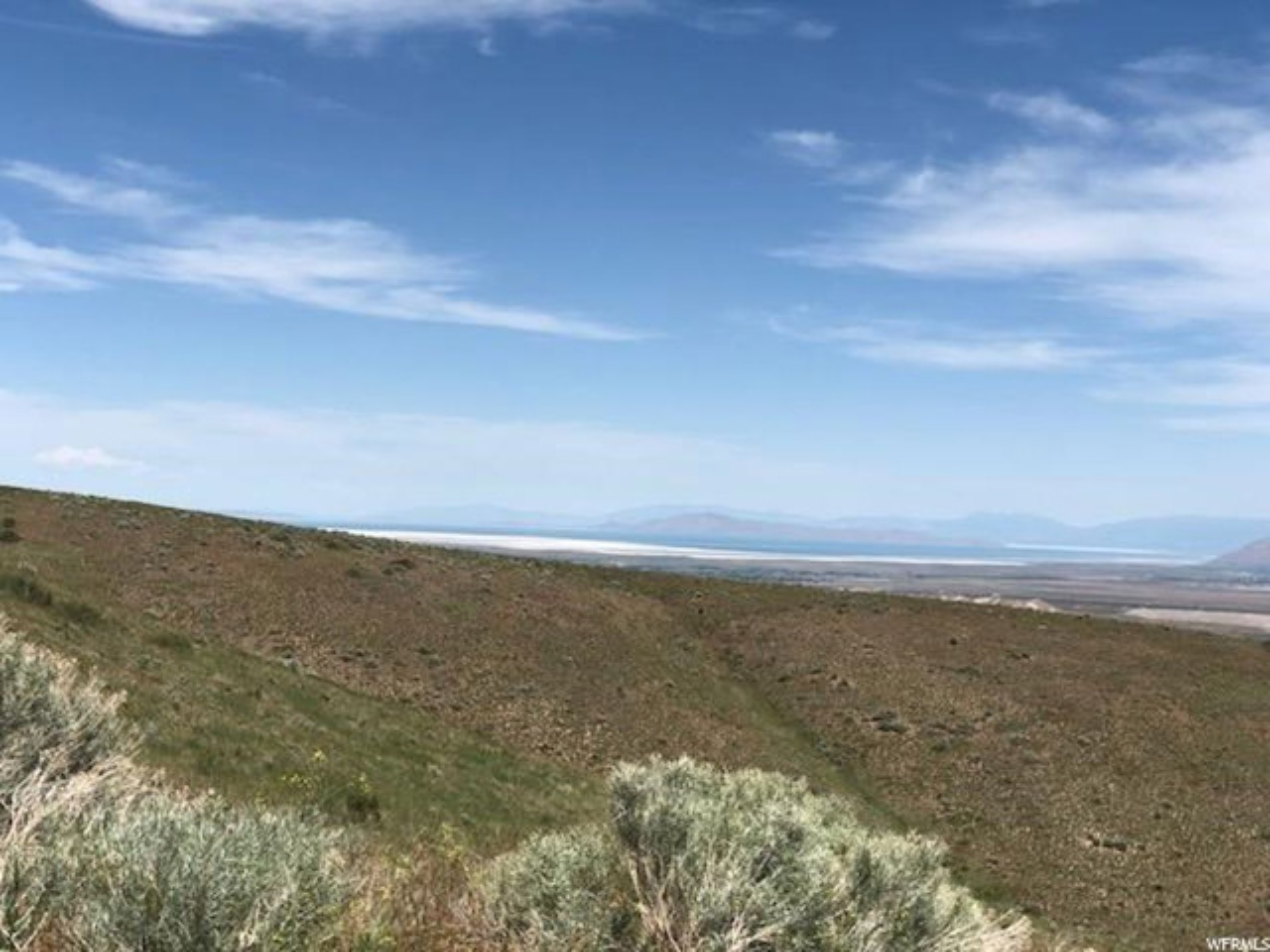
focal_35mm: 52
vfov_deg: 28.0
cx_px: 635
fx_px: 1908
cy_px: 476
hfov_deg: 36.8
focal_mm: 6
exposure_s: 1/1919
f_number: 2.4
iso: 16
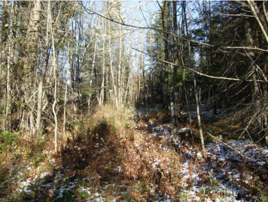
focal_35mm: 36
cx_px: 134
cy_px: 101
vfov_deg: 39.7
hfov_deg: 51.3
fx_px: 279
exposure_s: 1/148
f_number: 4.3
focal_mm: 7.5
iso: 50
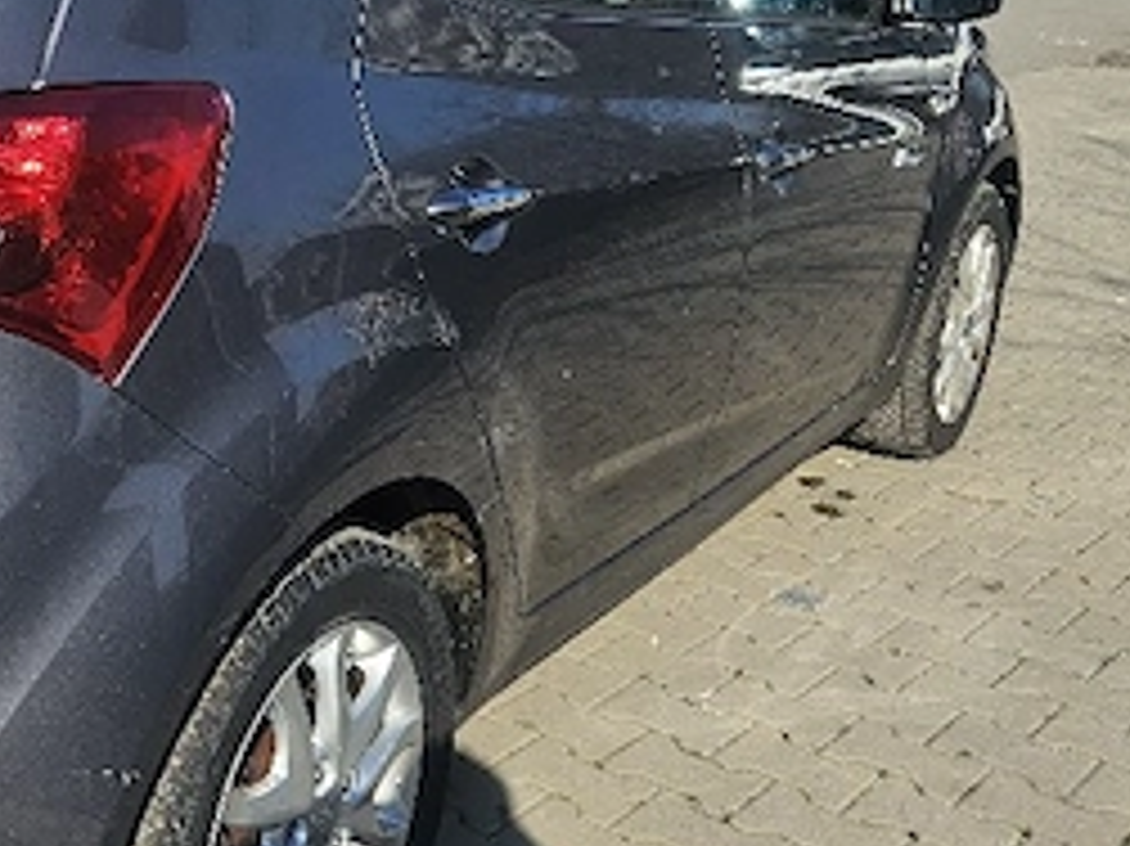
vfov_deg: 26.4
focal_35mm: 55
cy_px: 302
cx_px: 144
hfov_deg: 33.4
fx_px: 1795
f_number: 1.8
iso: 25
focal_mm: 5.4
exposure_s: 1/1667
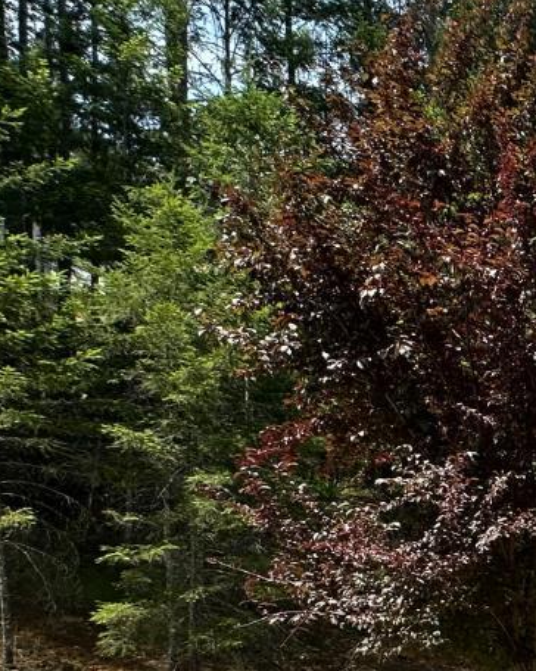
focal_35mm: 45
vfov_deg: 37.9
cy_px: 629
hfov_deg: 22.8
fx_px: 894
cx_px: 911
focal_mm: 2.22
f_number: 2.2
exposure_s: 1/1014
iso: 40
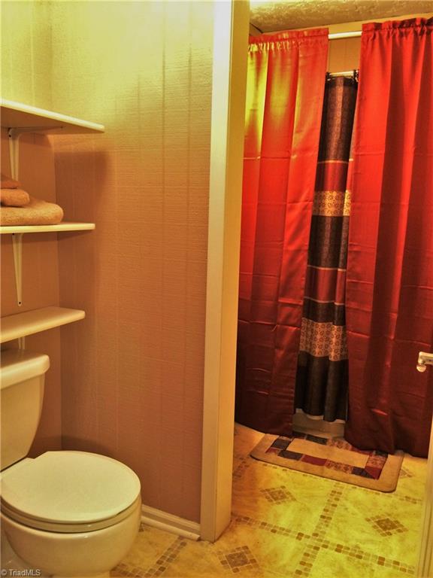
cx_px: 216
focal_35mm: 29
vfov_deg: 61.7
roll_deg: -0.6
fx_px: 484
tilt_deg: -9.1
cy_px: 289
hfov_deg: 48.2
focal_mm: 4.15
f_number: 2.2
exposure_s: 1/30
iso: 250
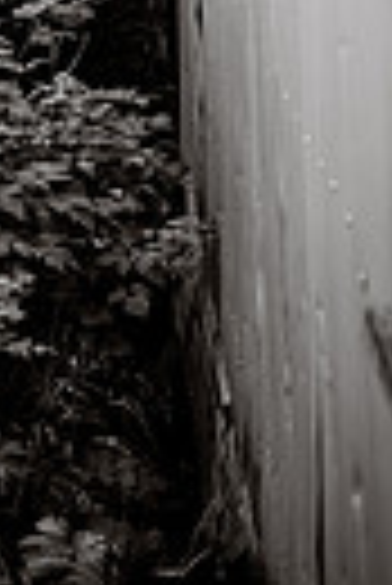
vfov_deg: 13.5
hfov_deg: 9.4
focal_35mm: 145
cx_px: -32
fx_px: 2362
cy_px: -220
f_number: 2.8
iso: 100
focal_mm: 42
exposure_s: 1/250
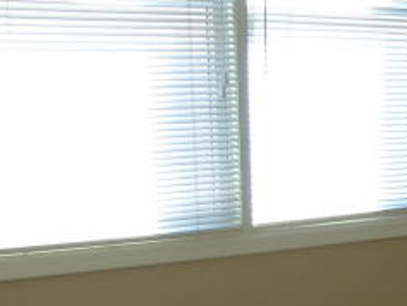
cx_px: 598
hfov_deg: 16.7
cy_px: 409
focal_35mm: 108
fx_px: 1270
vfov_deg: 13.2
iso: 125
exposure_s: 1/60
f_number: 3.3
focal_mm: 4.3
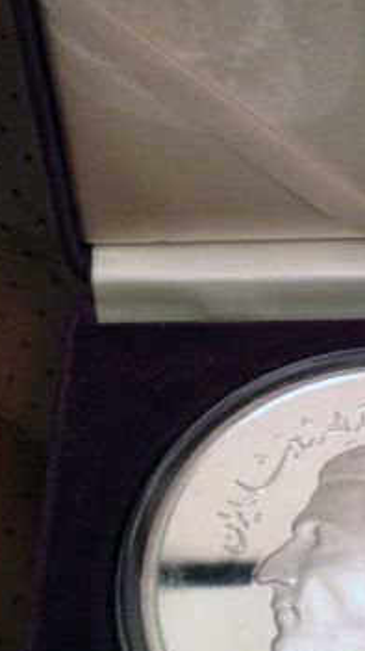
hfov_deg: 13.7
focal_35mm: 87
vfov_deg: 24.4
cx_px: 365
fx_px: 1499
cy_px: 263
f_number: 2.4
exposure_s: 1/20
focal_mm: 4.28
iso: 200
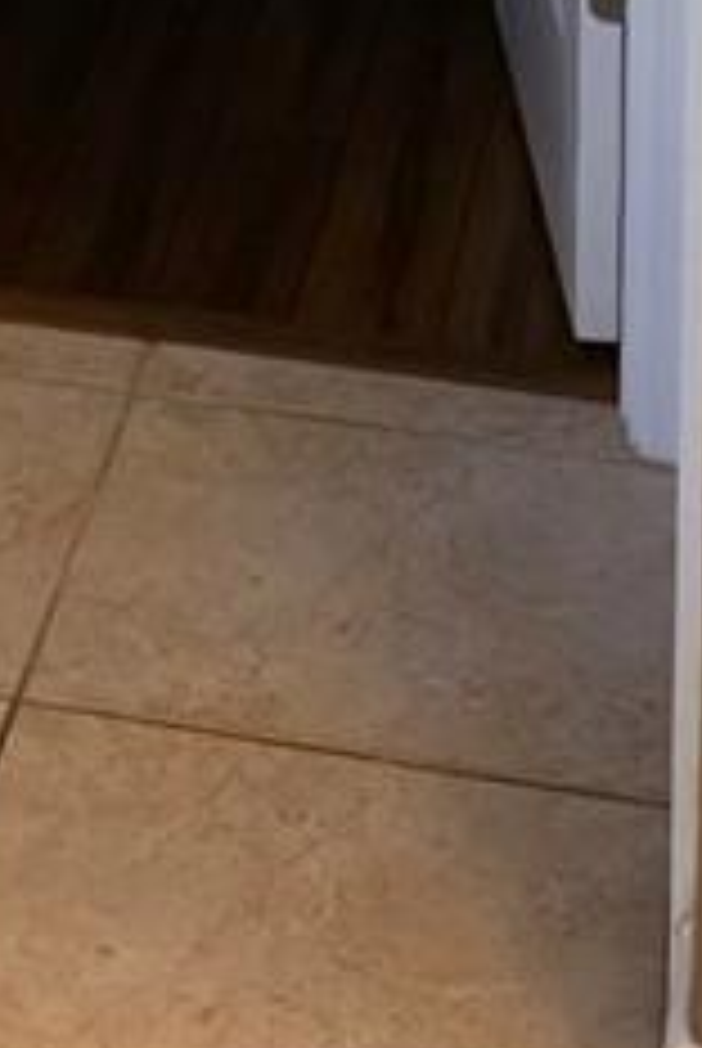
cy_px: -936
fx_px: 3587
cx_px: -256
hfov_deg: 10.9
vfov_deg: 14.3
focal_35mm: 123
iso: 1000
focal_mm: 6.3
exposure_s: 1/120
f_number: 1.7
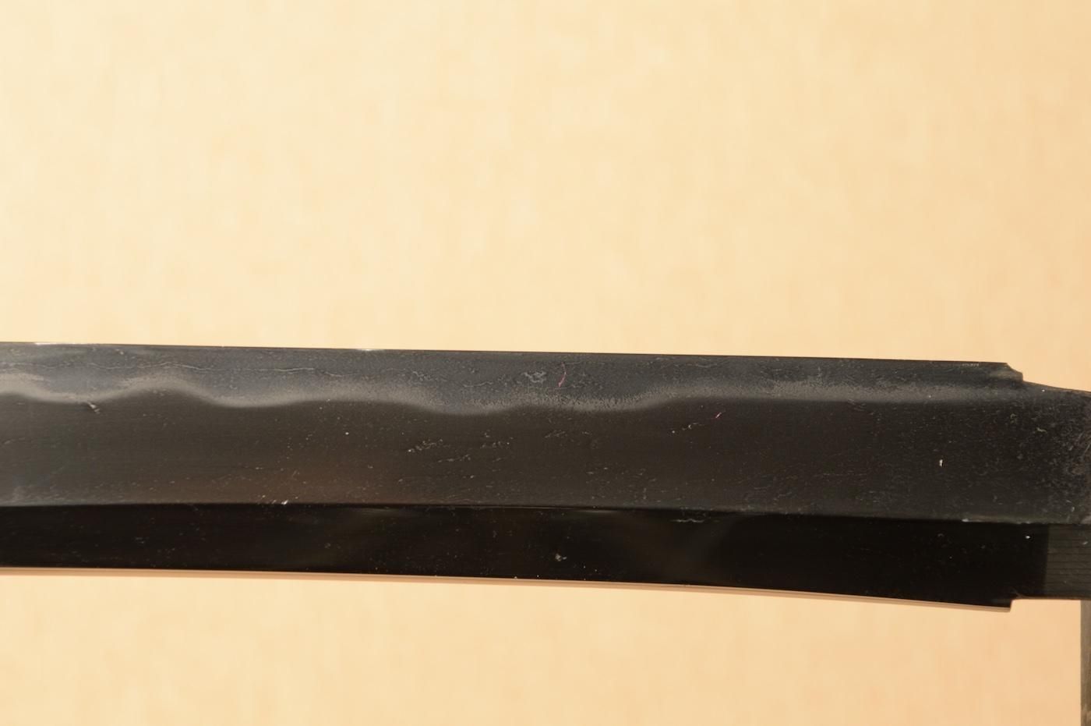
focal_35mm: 135
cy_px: 363
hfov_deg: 15.2
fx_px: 4088
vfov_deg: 10.1
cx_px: 546
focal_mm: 90
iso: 400
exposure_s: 1/2
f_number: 11
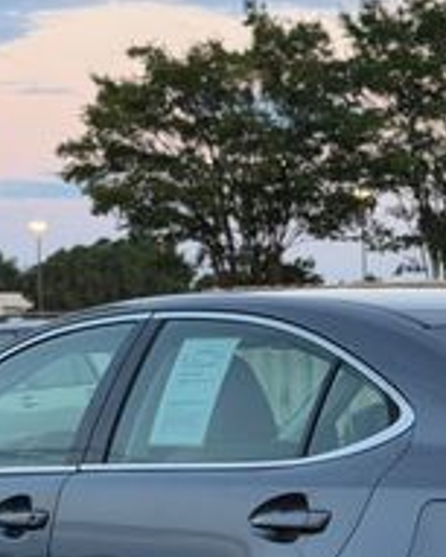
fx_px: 2588
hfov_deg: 9.8
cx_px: 388
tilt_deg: -1.6
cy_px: 408
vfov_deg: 12.2
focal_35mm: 157
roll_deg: +0.9
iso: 160
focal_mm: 6.76
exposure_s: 1/120
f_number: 1.78
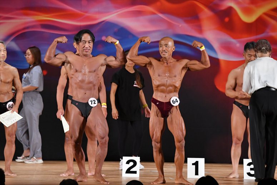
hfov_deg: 9.5
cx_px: 138
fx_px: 1669
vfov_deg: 6.3
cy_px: 92
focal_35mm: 217
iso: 3200
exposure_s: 1/400
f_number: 5.6
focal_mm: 145
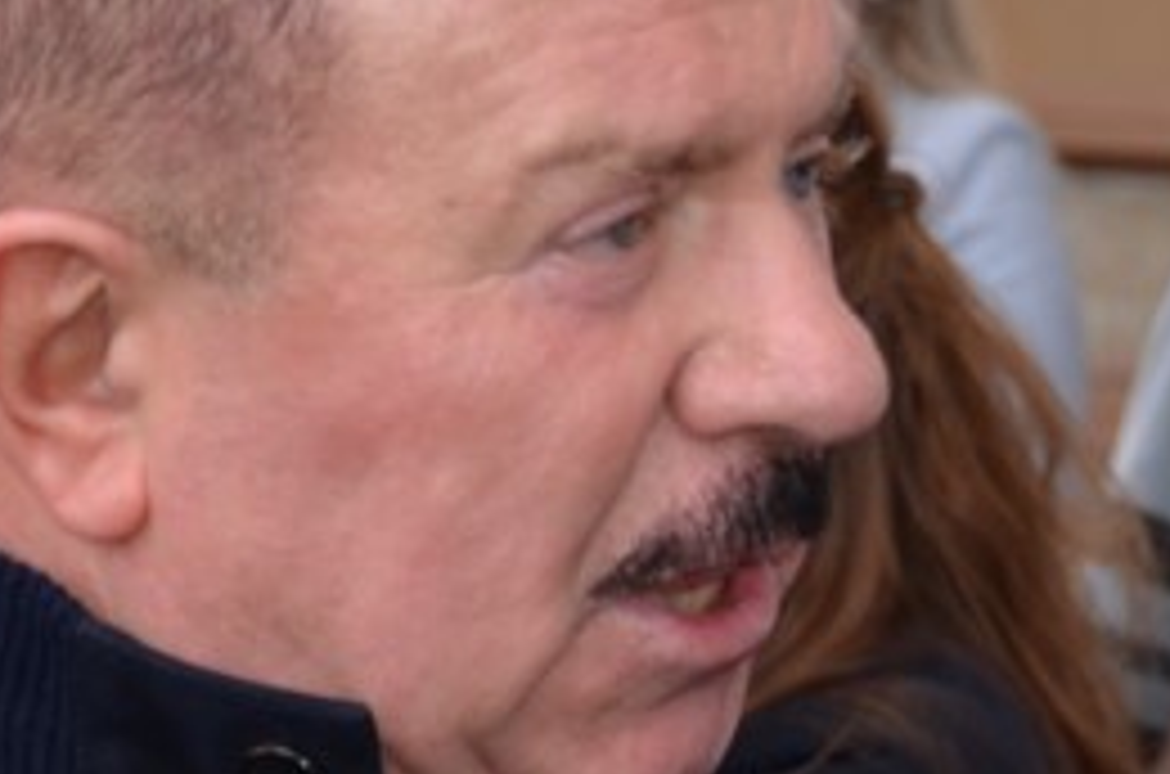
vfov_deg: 5.1
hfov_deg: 7.6
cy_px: 279
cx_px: 1786
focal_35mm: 268
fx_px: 8689
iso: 200
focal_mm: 40
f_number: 4.5
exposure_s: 1/200
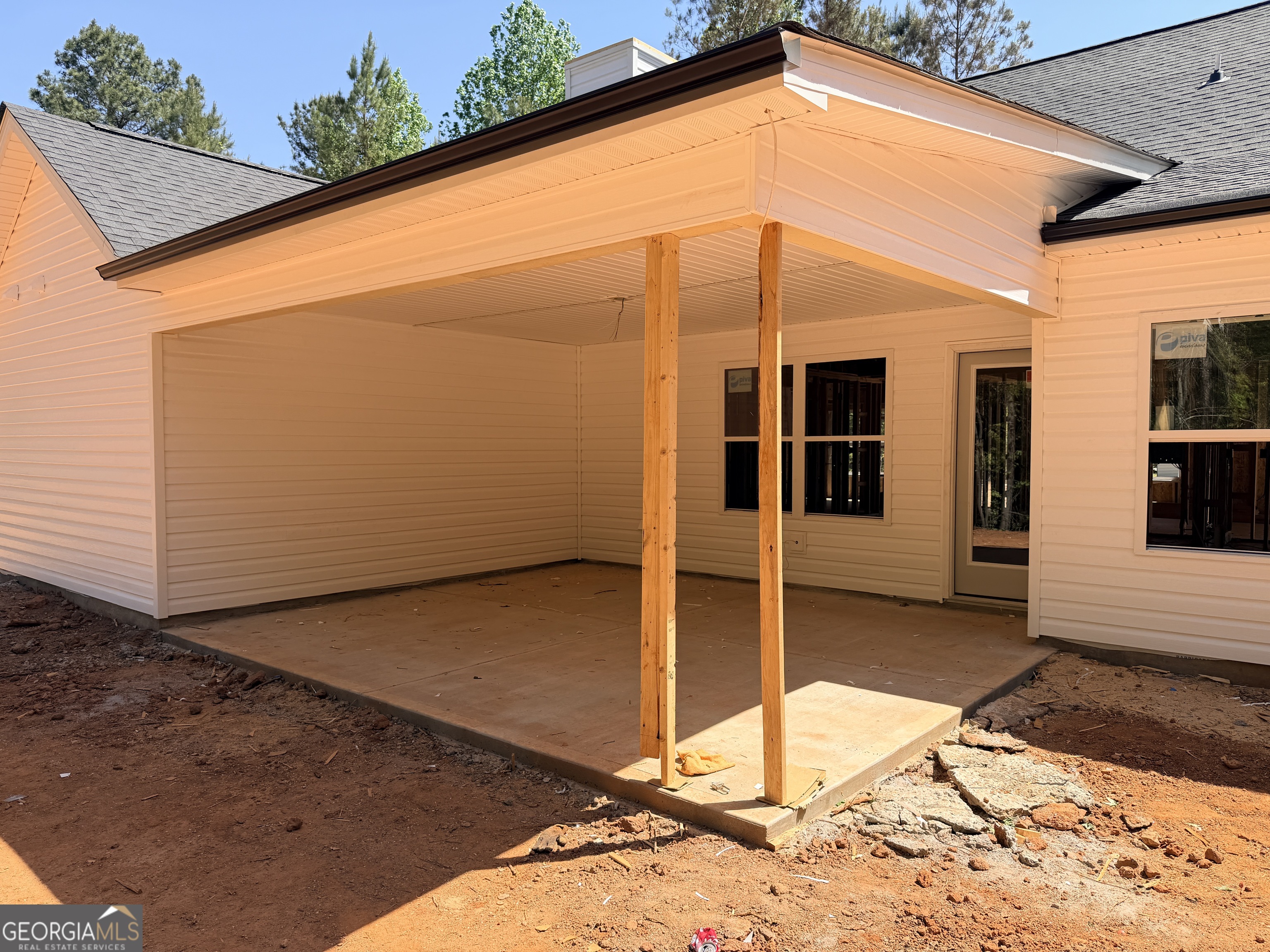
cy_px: 476
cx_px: 635
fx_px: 881
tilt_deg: -2.2
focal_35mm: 24
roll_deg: +0.7
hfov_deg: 71.6
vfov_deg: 56.8
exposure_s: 1/2110
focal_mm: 6.76
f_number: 1.78
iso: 80
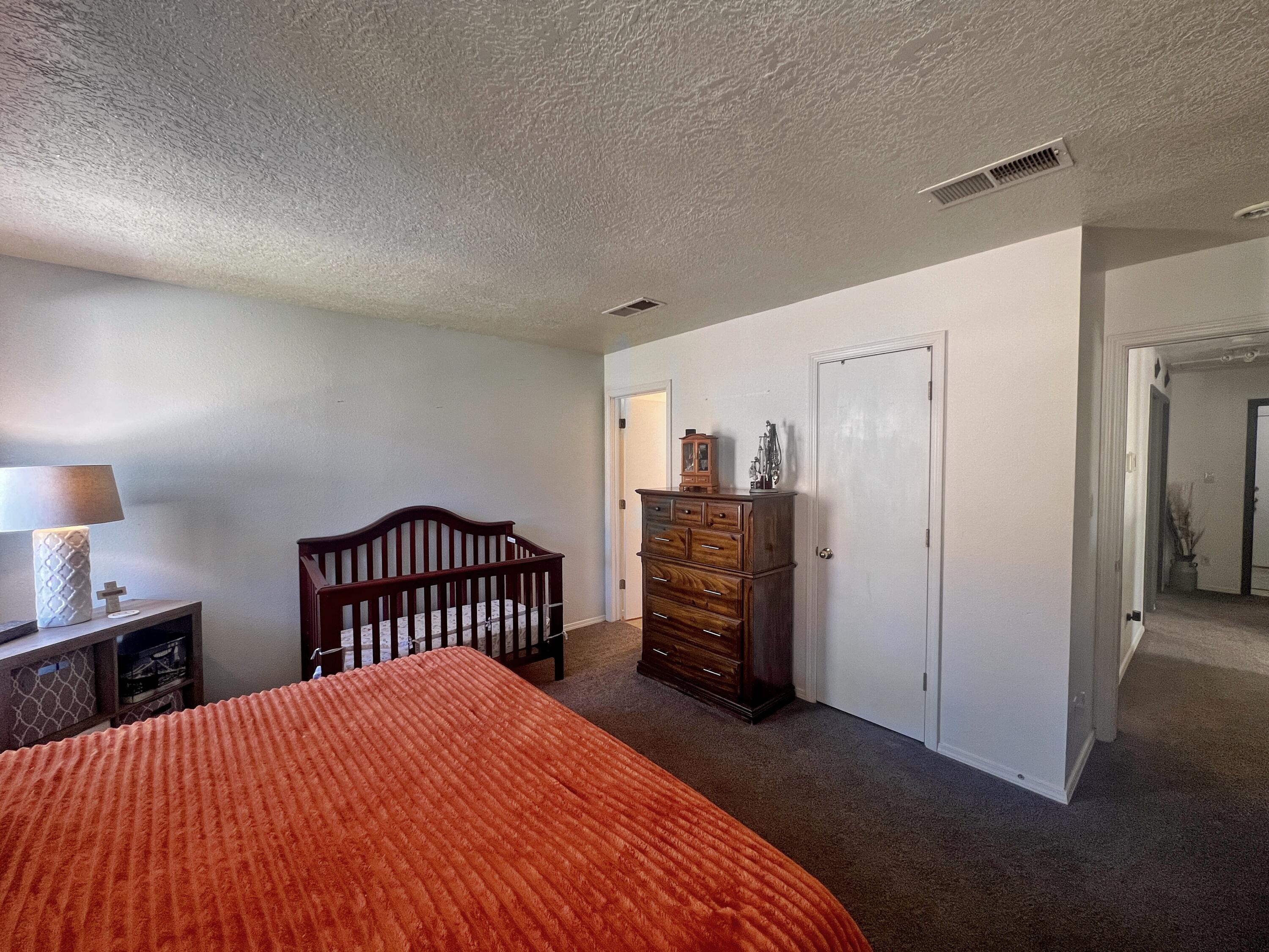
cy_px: 476
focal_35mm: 13
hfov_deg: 106.2
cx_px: 634
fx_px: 477
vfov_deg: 89.9
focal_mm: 1.57
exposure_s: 1/60
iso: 125
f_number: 1.8
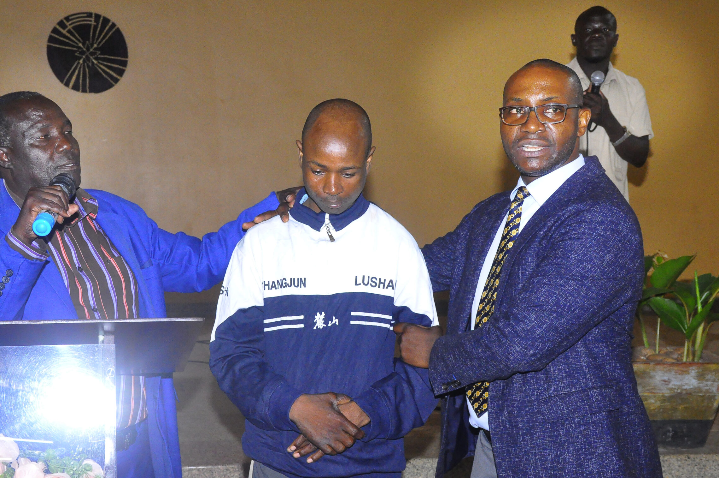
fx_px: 1277
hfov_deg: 31.4
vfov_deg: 21.2
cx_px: 316
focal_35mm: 64
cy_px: 266
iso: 3200
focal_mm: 38
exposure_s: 1/125
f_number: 8
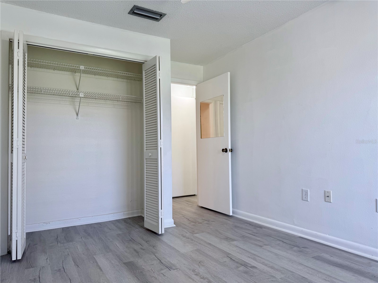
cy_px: 142
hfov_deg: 71.6
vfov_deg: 56.8
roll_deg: +0.6
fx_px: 262
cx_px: 189
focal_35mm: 24
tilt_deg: +2.0
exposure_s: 1/120
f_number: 1.78
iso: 64
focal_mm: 6.76
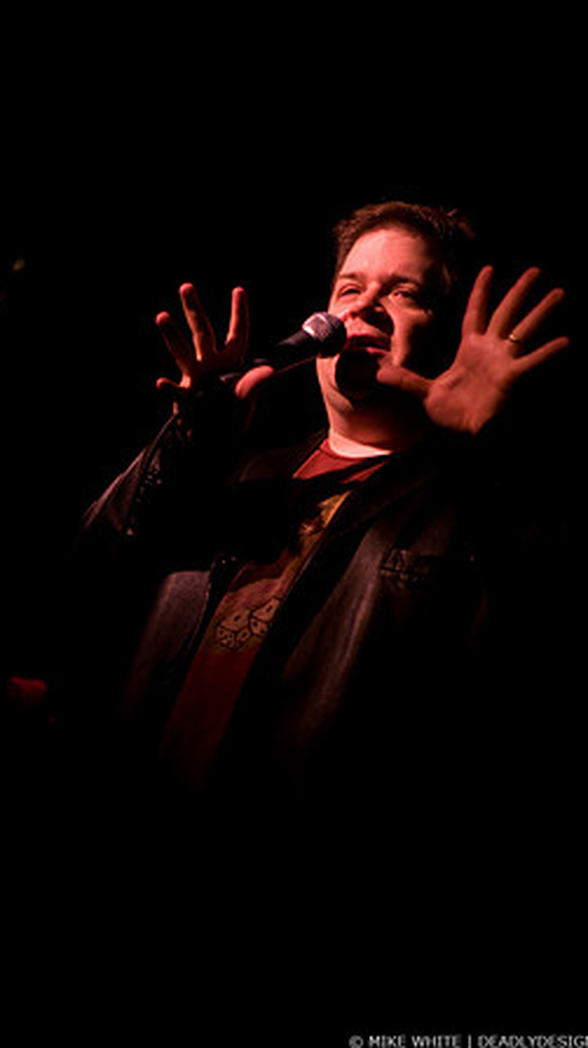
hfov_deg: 15.3
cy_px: 525
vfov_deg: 26.9
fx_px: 2193
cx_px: 301
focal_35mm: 79
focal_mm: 50
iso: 1000
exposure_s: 1/250
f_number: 1.8
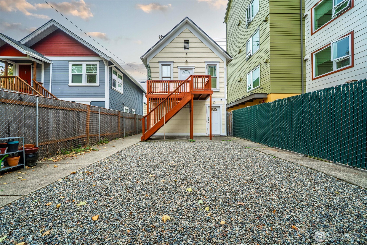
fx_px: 133
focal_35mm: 13
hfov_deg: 108.3
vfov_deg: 85.4
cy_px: 122
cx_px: 184
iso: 100
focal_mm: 13
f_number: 8
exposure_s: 1/30
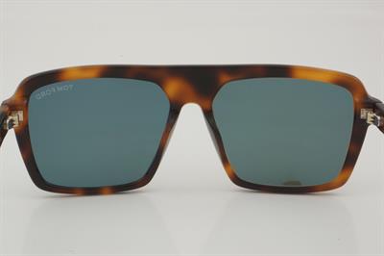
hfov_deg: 27.0
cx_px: 192
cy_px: 128
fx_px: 799
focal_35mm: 75
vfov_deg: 18.2
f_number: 32
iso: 100
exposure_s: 1/3
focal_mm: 50
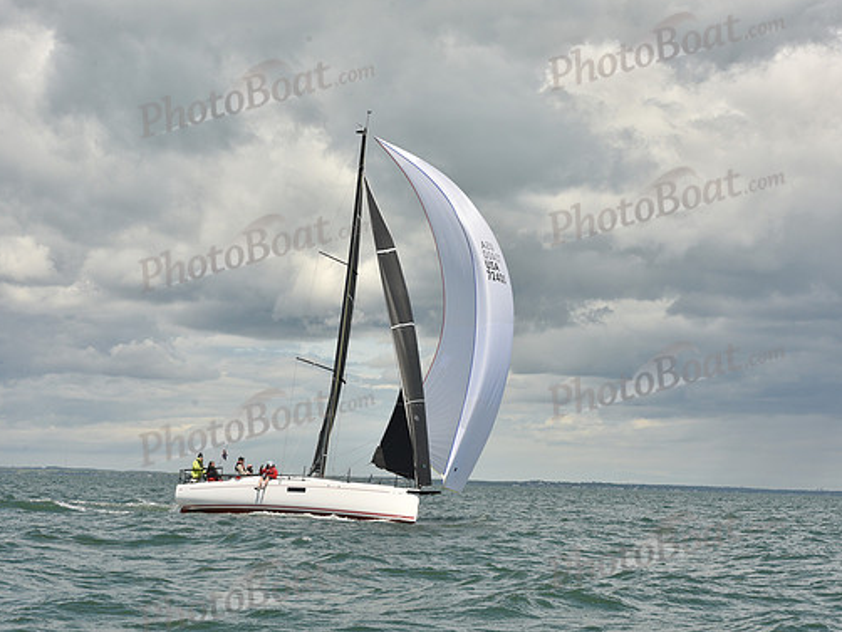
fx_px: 2434
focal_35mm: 100
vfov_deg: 14.8
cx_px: 463
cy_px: 313
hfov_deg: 19.6
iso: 320
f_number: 13
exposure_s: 1/800
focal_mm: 90
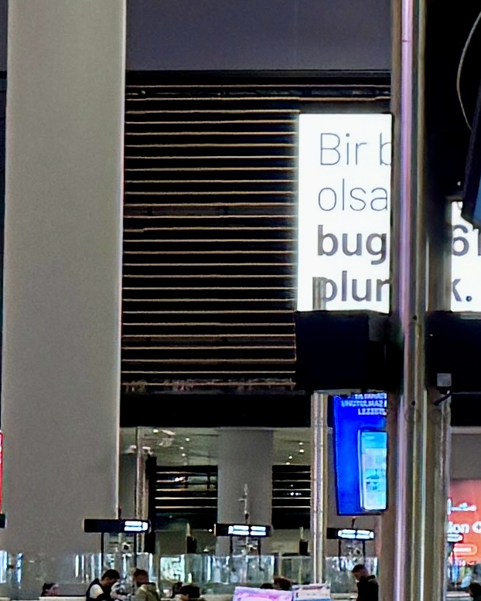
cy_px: 464
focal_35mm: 172
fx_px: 3062
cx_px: 1469
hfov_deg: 7.7
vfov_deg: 11.2
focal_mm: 6.86
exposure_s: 1/50
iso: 200
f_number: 1.78
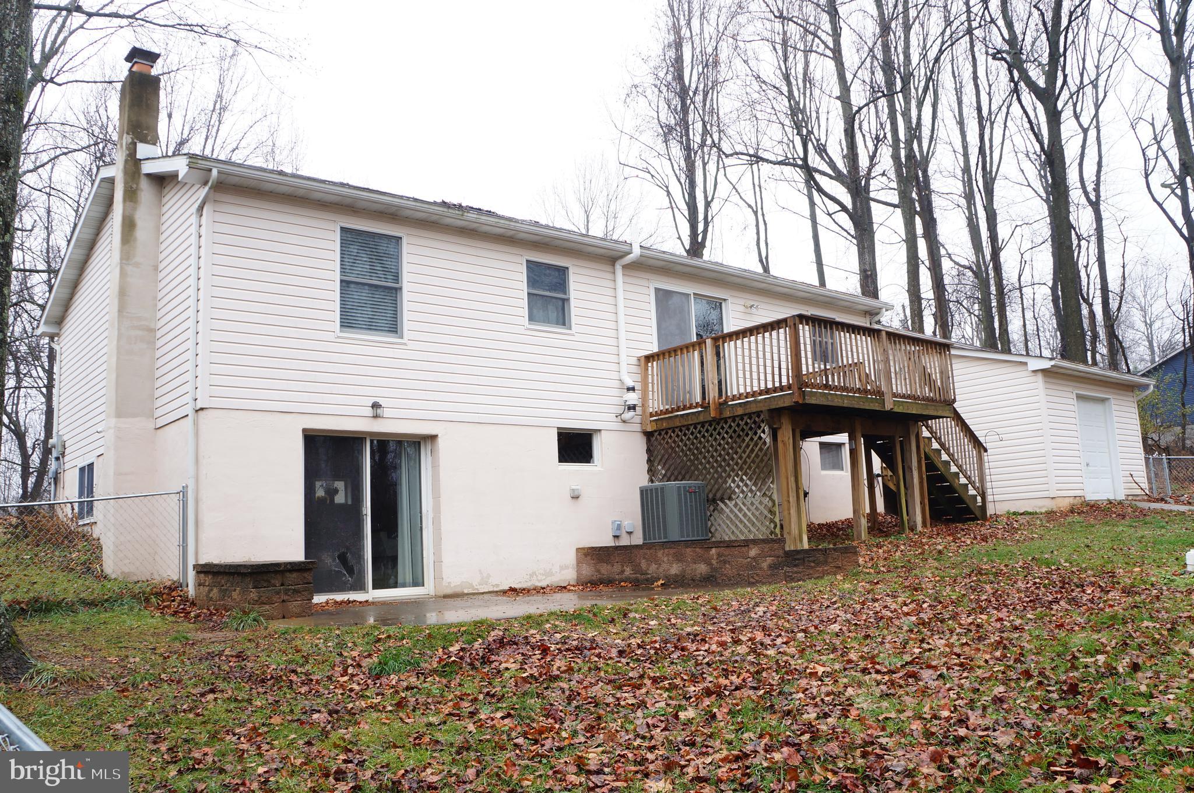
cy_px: 396
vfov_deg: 45.6
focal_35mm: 28
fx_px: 944
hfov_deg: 64.6
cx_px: 597
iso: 200
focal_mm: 19
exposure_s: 1/80
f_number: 5.6
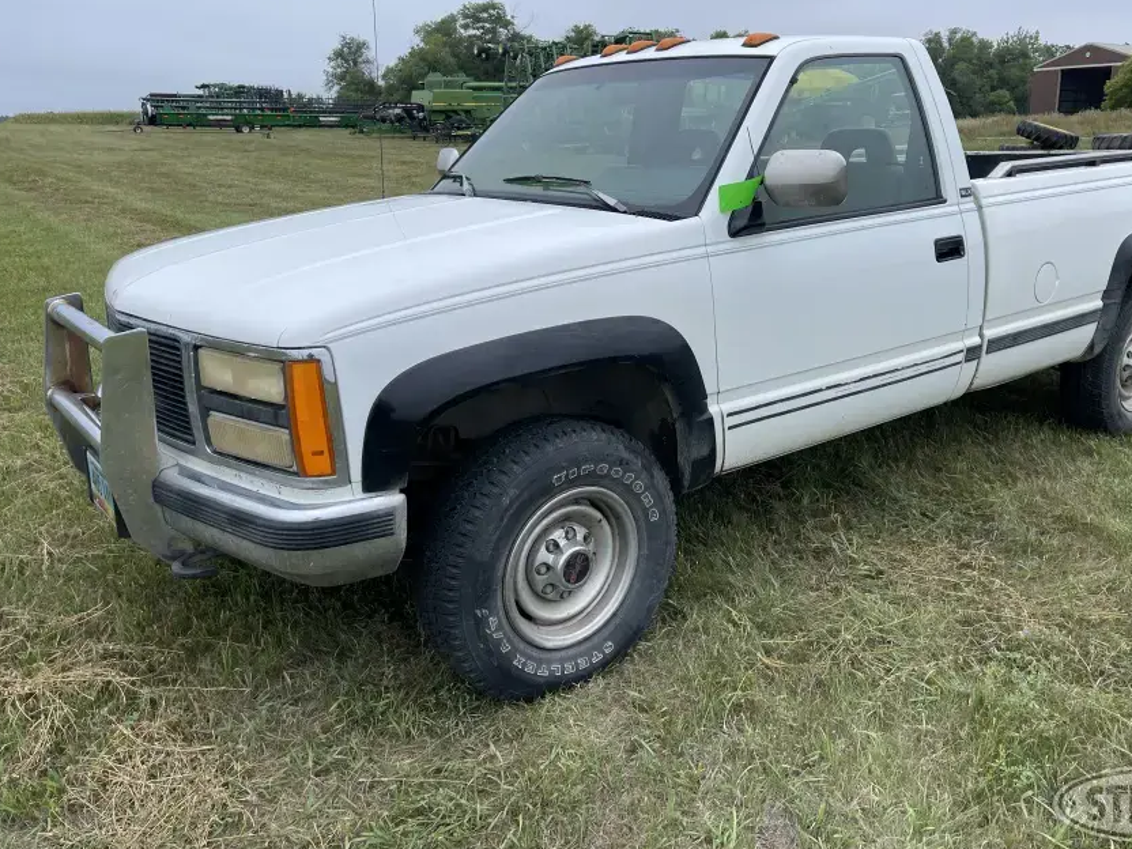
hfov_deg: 59.7
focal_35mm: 30
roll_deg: -0.3
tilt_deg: -9.5
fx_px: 981
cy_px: 369
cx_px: 641
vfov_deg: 46.7
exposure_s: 1/923
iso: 32
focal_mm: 5.1
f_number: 1.6
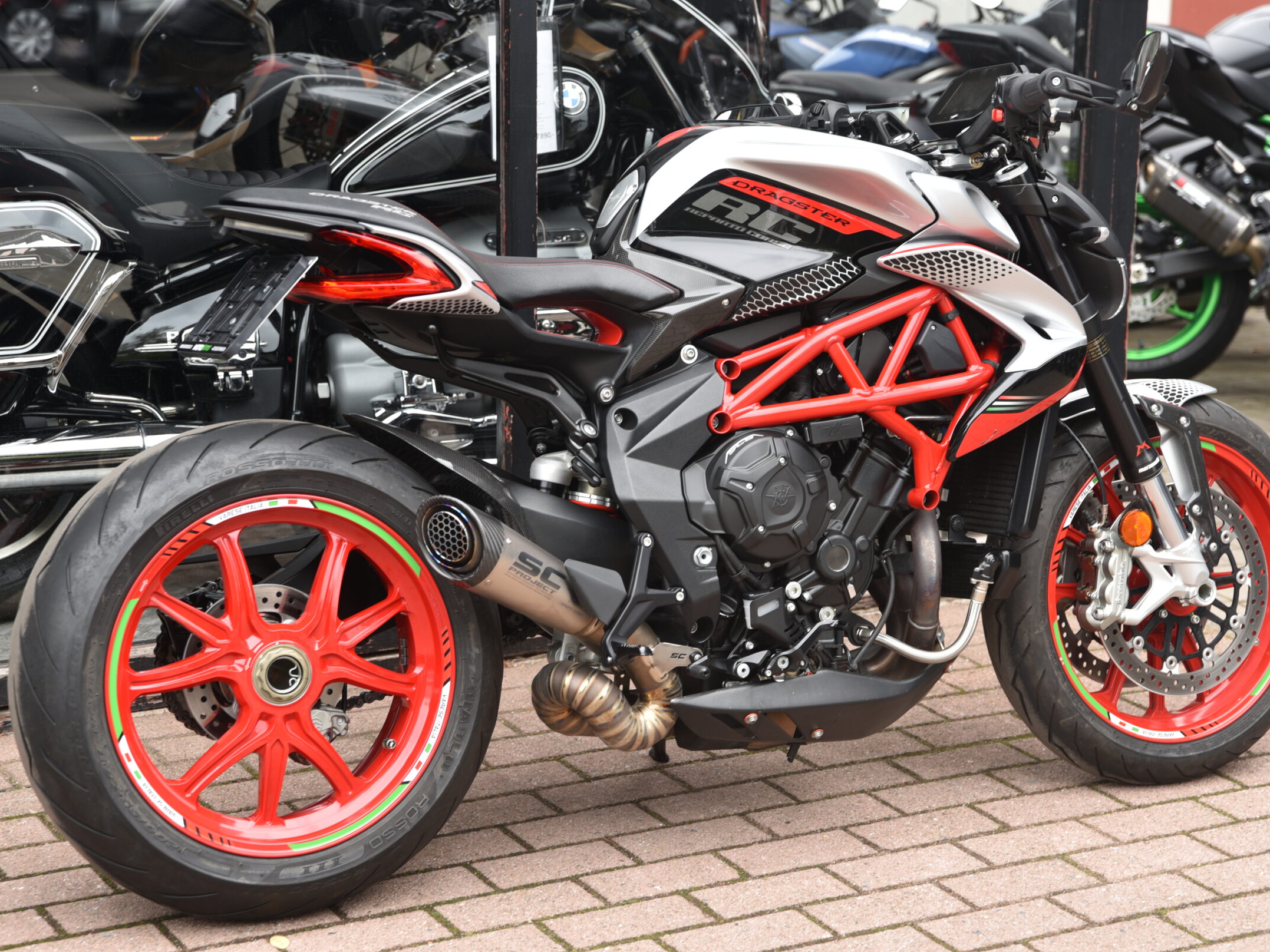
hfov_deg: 24.4
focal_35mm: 80
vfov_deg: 18.4
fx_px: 2935
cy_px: 468
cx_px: 642
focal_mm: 70
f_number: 4.5
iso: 100
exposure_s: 1/80
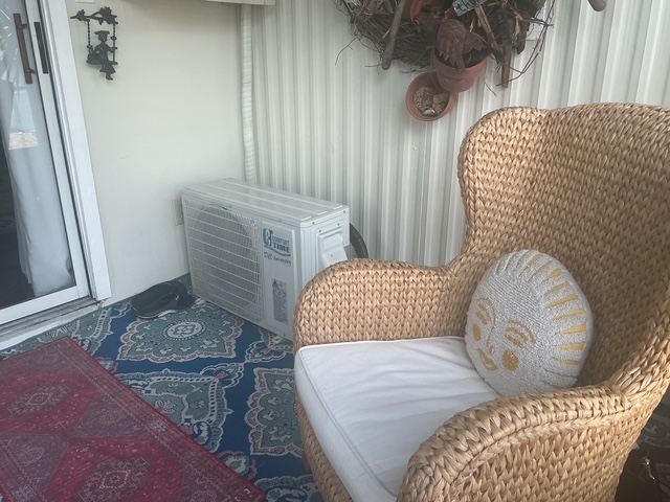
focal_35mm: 29
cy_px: 251
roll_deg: +0.8
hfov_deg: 61.7
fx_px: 561
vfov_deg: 48.2
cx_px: 335
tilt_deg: -19.3
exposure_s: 1/120
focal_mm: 3
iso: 32
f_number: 1.8
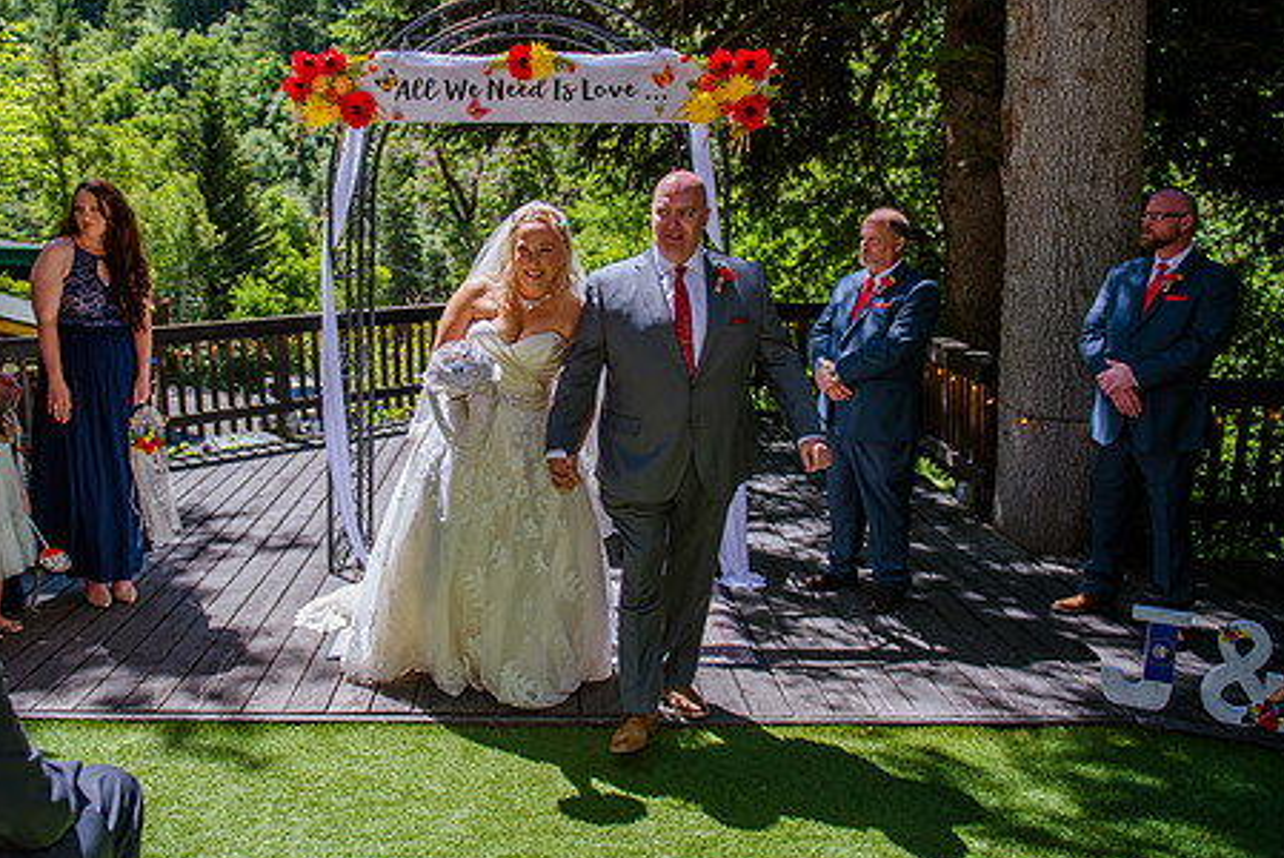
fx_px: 1106
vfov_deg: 42.3
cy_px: 373
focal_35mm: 31
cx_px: 486
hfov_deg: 59.5
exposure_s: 1/1000
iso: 160
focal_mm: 24
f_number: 3.2
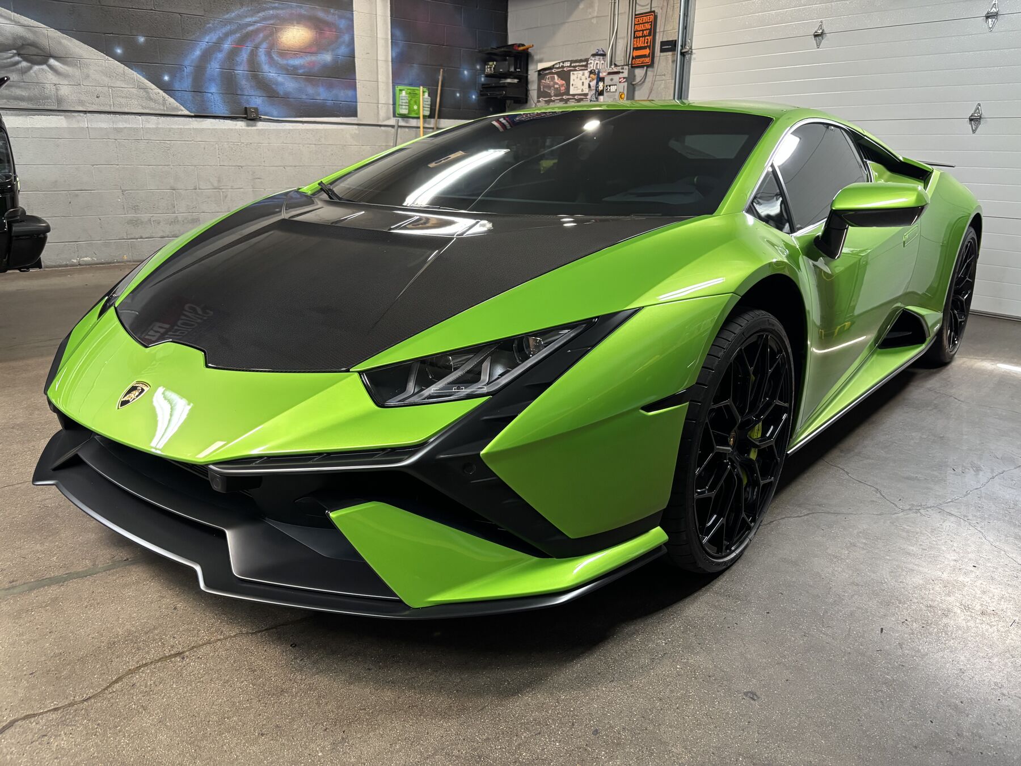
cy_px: 383
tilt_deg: -17.4
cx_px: 510
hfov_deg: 67.3
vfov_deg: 53.1
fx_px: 767
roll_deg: -1.0
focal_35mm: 26
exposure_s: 1/60
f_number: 1.6
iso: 500
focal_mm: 5.96
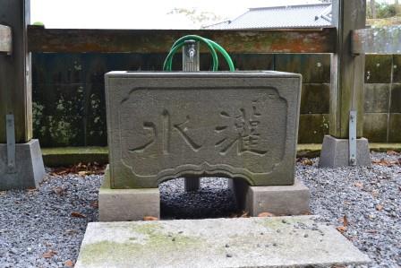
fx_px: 485
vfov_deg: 30.9
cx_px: 200
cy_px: 134
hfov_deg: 44.9
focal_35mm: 44
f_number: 8
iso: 400
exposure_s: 1/60
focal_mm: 29
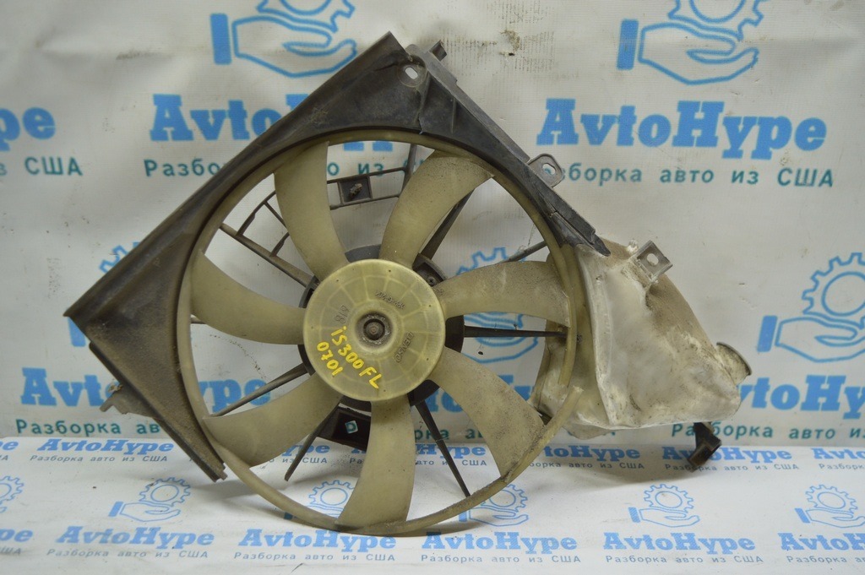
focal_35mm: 34
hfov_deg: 55.1
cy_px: 288
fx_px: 828
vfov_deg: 38.3
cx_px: 432
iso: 400
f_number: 3.8
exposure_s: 1/60
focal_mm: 23
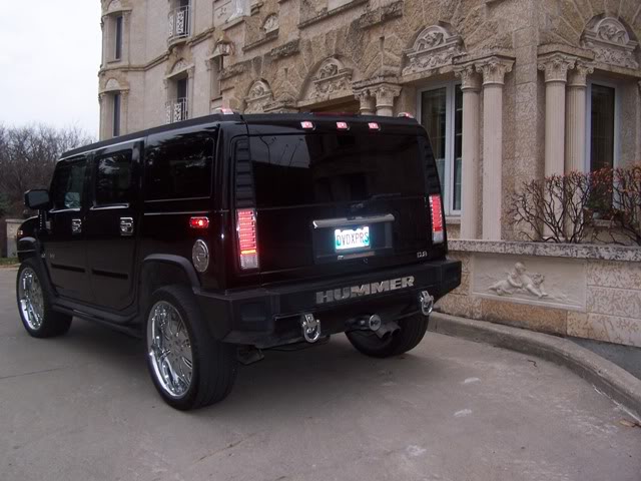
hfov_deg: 49.0
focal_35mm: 38
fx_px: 704
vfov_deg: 37.7
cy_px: 240
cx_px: 320
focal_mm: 6.3
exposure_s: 1/60
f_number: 2.8
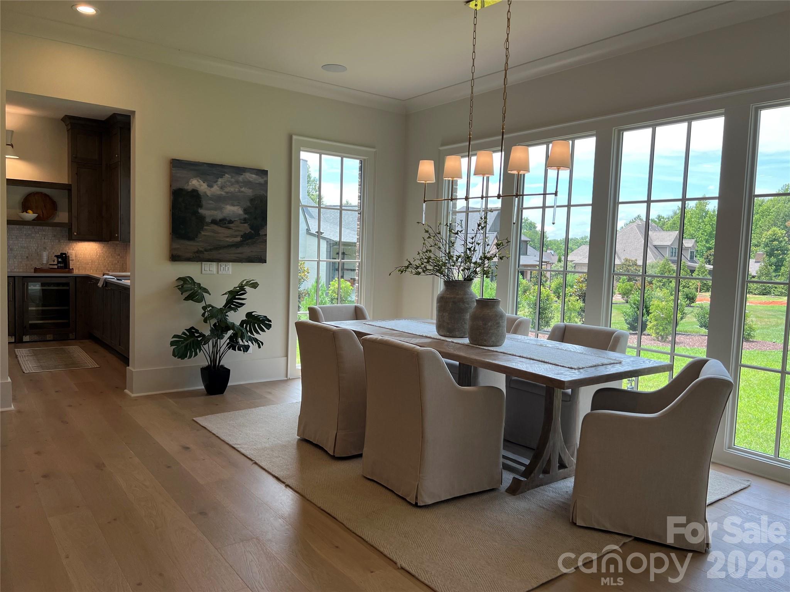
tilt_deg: -3.9
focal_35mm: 26
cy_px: 296
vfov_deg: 53.1
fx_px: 593
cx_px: 395
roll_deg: -2.0
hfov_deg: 67.3
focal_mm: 5.7
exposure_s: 1/414
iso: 50
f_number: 1.5
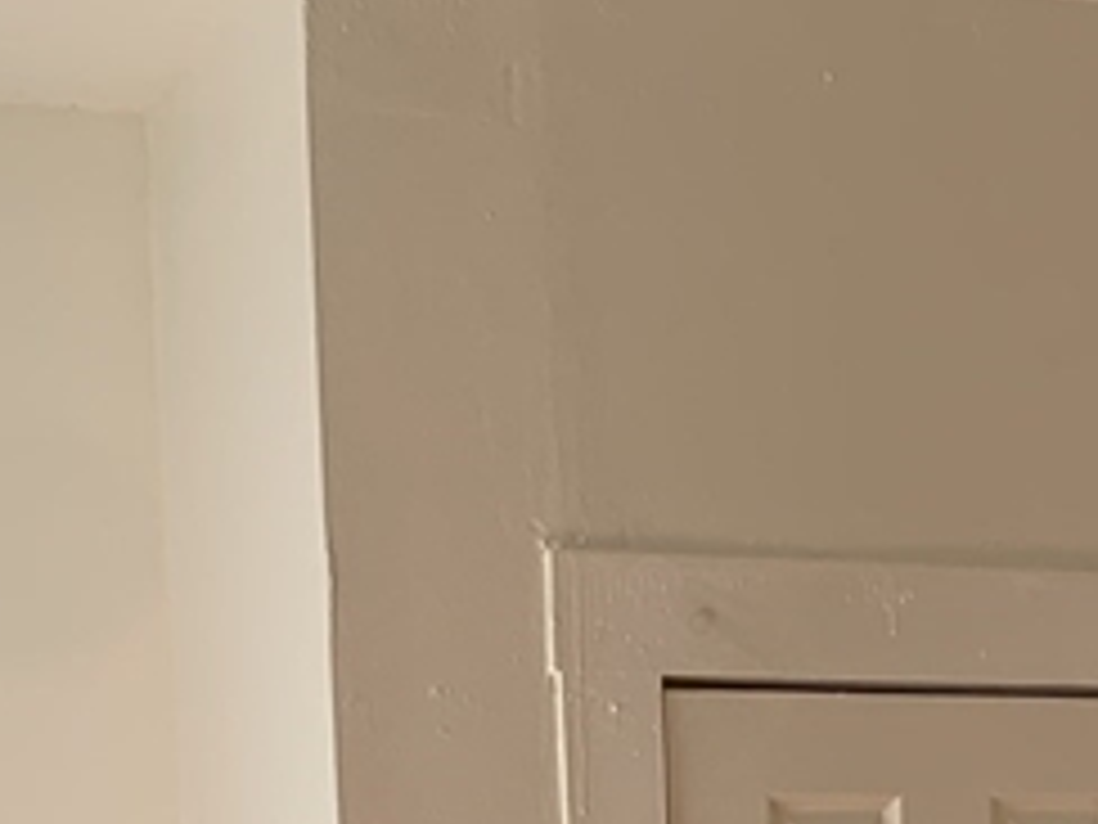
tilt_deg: -3.4
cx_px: 828
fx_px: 3457
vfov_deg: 12.6
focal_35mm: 109
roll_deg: +2.2
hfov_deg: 17.9
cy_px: 1400
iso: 32
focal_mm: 4.25
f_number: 1.8
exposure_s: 1/121
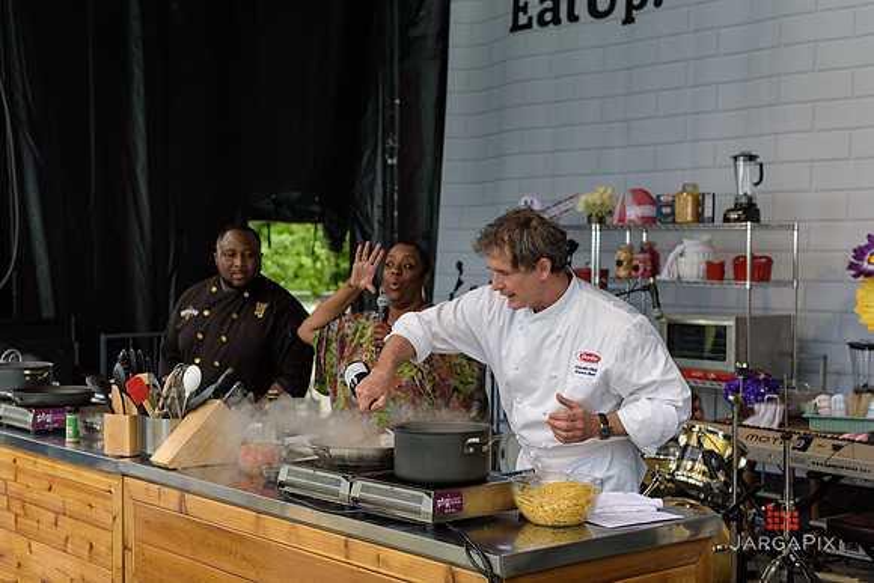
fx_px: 1408
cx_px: 437
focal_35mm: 58
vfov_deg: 23.4
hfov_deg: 34.5
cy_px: 292
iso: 200
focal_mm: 58
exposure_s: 1/1250
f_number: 3.2
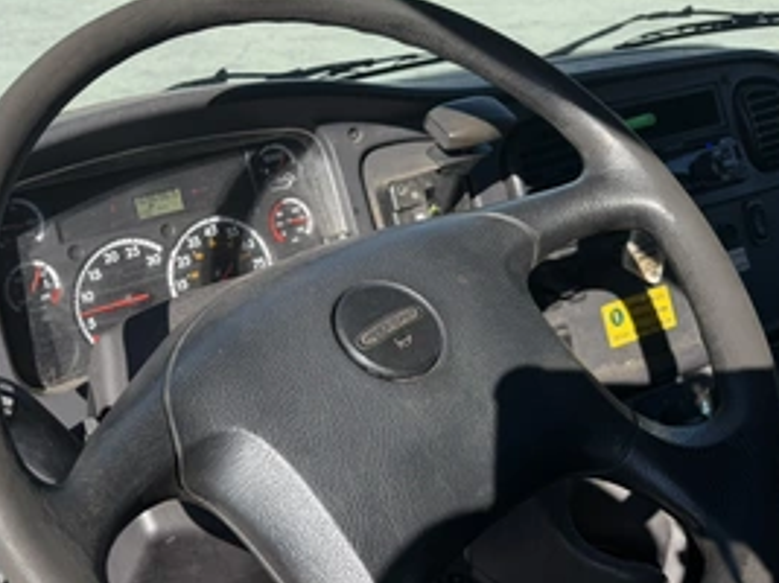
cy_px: 207
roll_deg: +4.0
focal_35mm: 36
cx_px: 216
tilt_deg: -25.7
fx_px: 810
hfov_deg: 49.7
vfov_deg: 39.3
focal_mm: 6.76
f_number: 1.78
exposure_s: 1/2801
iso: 80
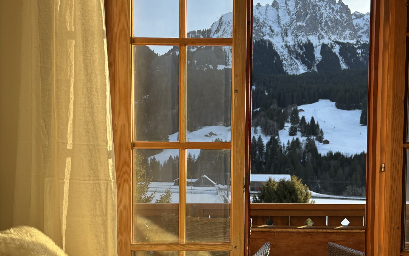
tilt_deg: -0.6
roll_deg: -0.5
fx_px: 412
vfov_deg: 34.0
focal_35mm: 37
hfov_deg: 52.8
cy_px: 178
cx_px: 205
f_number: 1.6
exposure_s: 1/615
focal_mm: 5.96
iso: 50
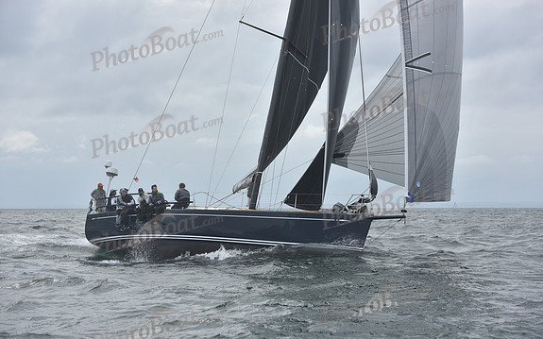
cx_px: 273
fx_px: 1065
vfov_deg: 18.1
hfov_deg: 28.6
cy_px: 170
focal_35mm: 72
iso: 200
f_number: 5.6
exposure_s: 1/1250
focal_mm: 70
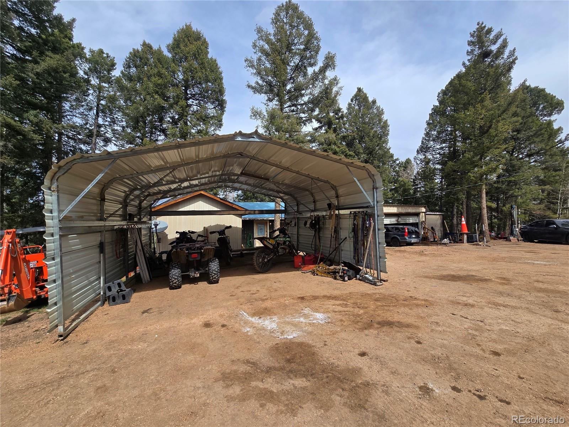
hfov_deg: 106.2
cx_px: 284
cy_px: 214
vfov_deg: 89.9
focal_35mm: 13
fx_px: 214
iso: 50
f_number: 2.2
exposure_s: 1/1973
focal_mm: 2.2
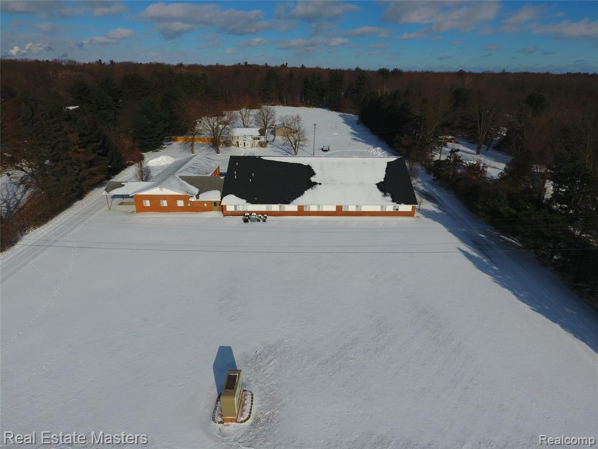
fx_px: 346
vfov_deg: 66.0
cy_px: 224
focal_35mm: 20
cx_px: 299
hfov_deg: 81.7
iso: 100
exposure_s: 1/3077
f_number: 2.8
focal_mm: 3.61
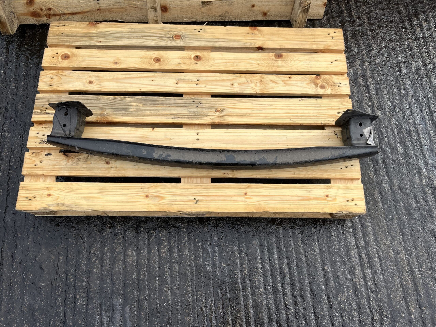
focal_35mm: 26
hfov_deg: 67.3
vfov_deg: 53.1
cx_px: 218
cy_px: 164
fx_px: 327
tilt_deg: -69.6
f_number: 1.6
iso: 50
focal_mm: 5.1
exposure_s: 1/1695
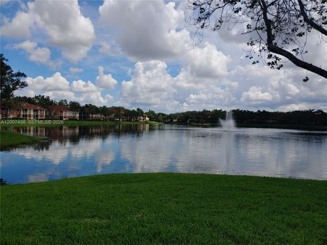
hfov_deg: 69.4
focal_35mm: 25
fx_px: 236
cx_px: 164
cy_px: 122
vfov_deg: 54.9
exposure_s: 1/5263
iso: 50
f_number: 1.5
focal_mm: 4.23
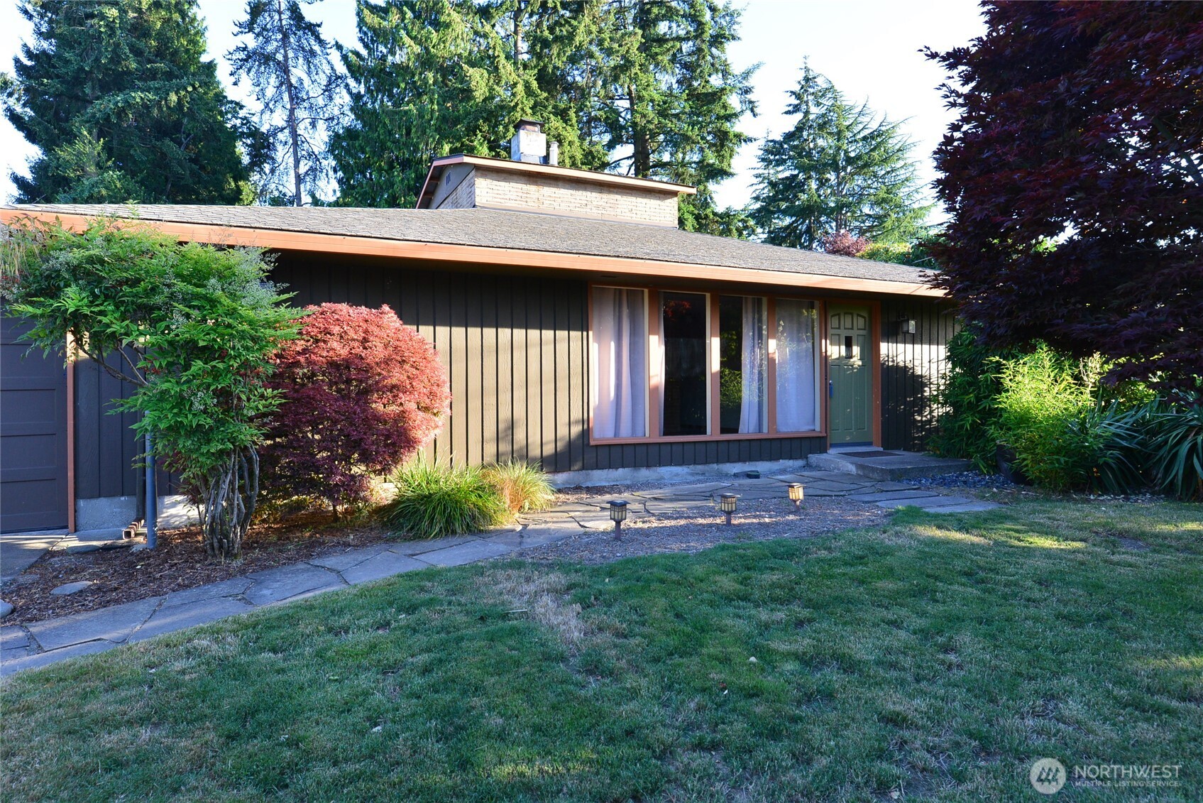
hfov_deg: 81.2
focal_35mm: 21
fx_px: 702
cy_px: 402
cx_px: 602
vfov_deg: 59.5
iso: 1000
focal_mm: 21
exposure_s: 1/160
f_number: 8
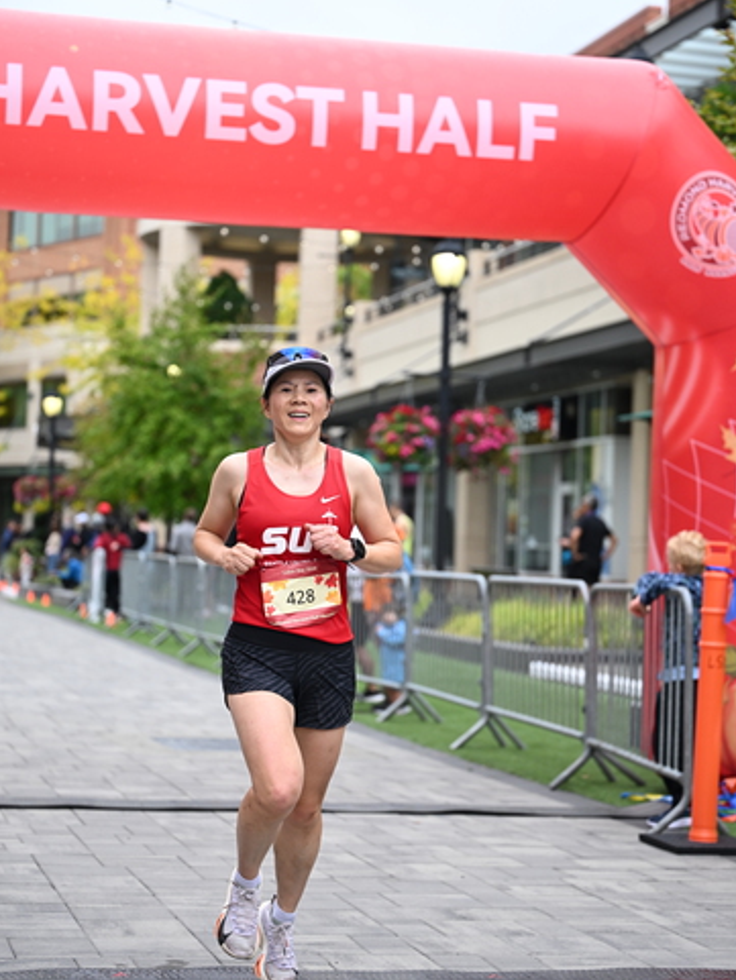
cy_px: 491
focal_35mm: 77
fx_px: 2182
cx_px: 366
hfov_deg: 19.1
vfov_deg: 25.3
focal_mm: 70
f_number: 2.8
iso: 640
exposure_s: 1/2000
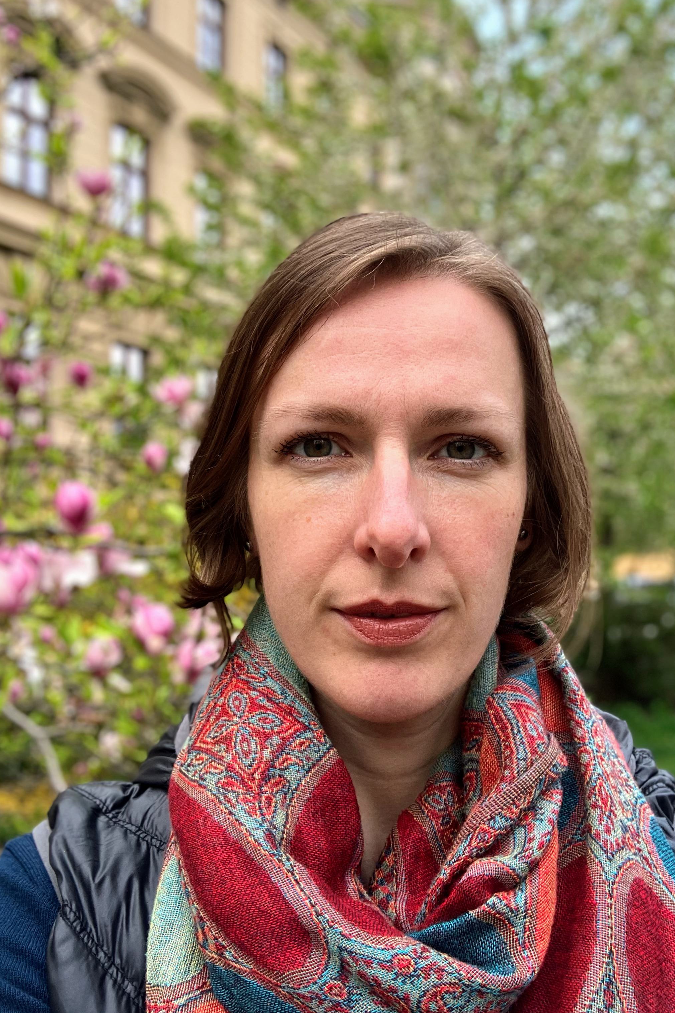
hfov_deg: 38.8
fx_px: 956
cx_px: 377
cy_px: 499
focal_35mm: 34
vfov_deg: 55.8
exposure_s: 1/121
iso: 32
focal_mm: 2.87
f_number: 2.2
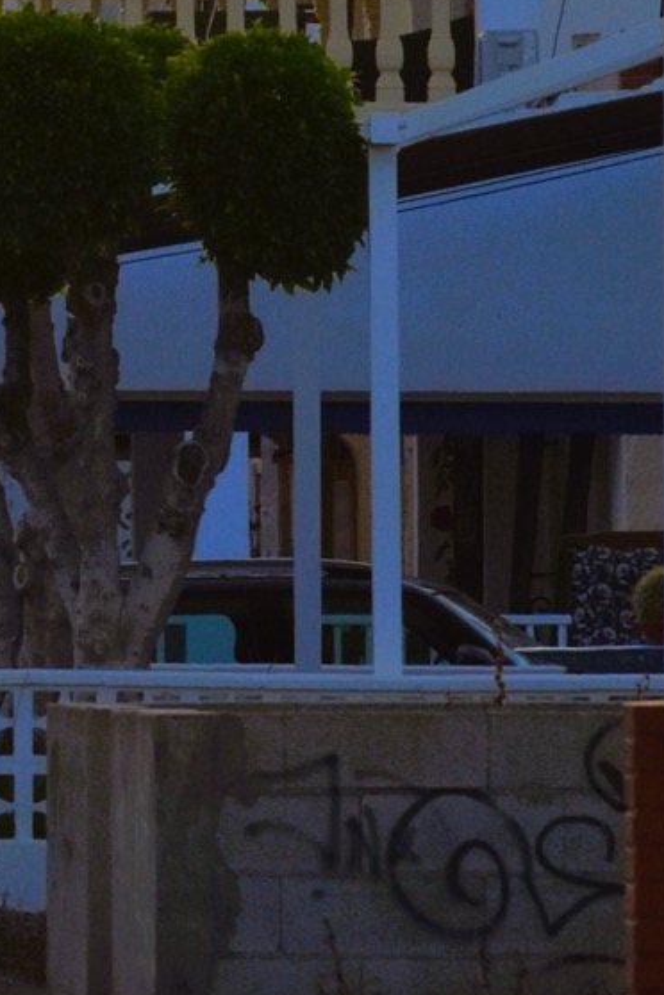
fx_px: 22302
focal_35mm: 806
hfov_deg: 1.7
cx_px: -296
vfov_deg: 2.6
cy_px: -526
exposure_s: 1/2000
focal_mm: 125
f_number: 7.1
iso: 400
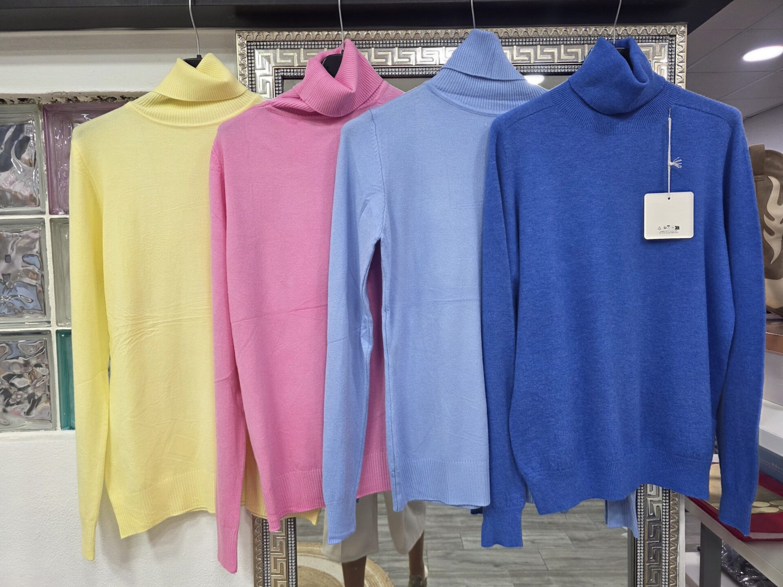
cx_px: 392
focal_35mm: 23
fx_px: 520
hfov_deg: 73.9
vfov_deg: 58.9
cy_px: 294
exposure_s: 1/100
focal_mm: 6.3
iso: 100
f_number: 1.7
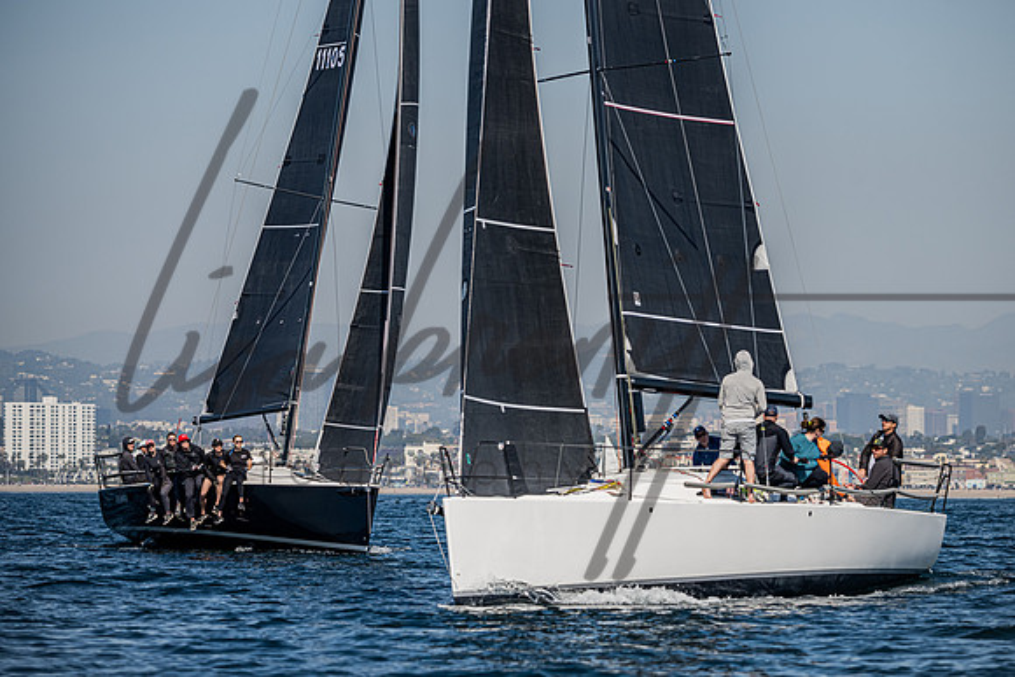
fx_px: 6178
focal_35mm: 219
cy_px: 305
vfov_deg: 6.3
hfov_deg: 9.4
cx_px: 554
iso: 400
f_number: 5
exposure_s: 1/4000
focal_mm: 195
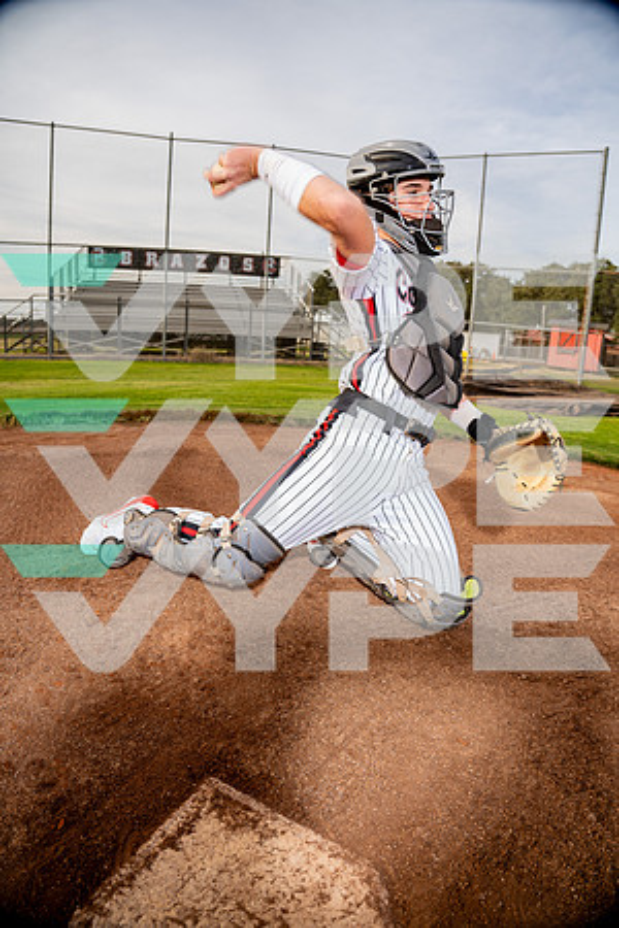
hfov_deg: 61.9
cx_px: 310
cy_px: 464
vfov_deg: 84.0
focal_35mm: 20
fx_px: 516
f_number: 4
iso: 100
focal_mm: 20
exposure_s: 1/250
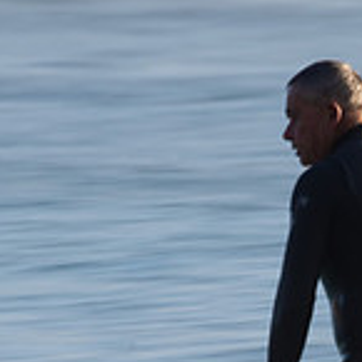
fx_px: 30158
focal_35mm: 2549
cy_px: 458
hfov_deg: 0.7
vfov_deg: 0.7
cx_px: 302
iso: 100
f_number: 18
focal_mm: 500
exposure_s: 1/25
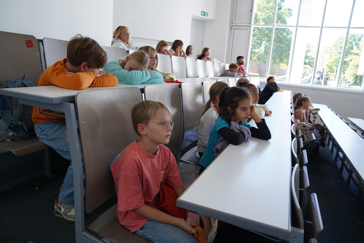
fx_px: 243
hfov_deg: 73.7
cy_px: 122
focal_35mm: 24
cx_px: 182
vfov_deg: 53.1
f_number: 5
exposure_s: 1/250
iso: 1600
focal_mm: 24
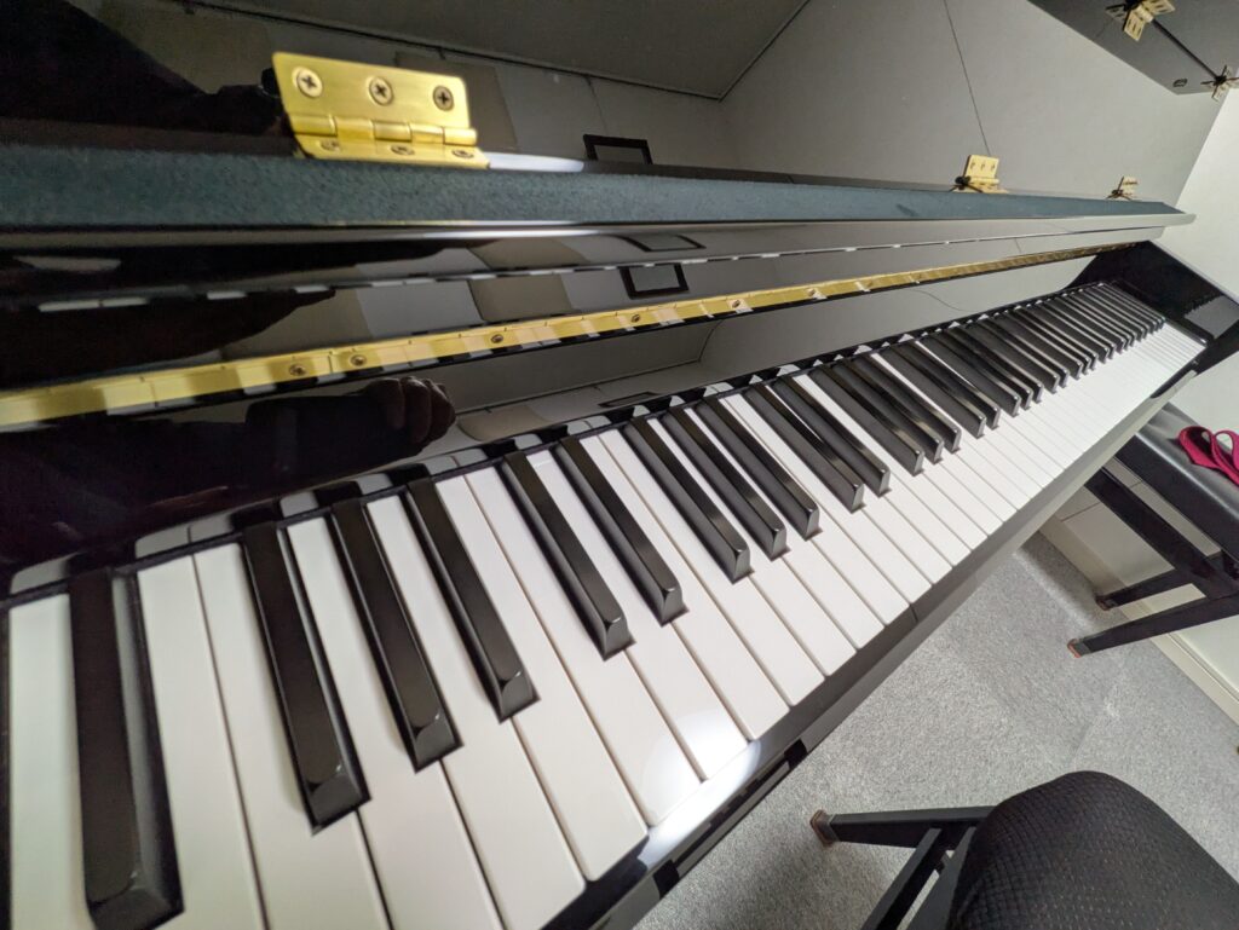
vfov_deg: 85.7
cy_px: 465
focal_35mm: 14
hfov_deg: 102.0
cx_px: 620
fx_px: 501
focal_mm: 1.83
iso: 123
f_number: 2.2
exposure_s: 1/60
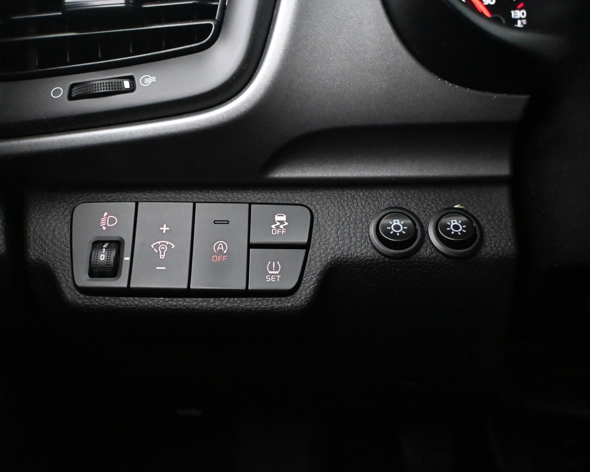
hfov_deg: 50.8
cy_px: 236
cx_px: 275
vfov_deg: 41.6
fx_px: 621
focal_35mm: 36
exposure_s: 1/50
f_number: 4
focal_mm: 21
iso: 12800
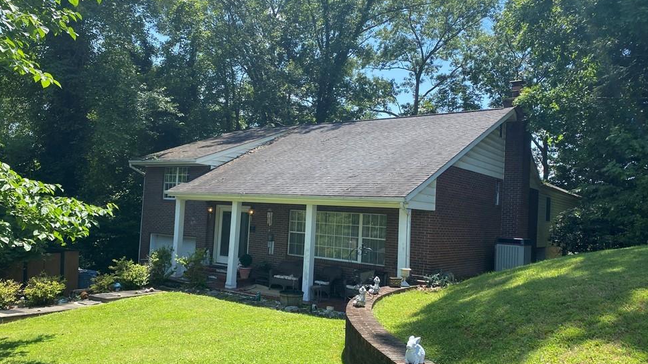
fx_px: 515
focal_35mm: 30
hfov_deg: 64.3
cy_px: 194
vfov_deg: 38.9
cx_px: 309
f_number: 1.8
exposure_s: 1/927
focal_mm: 4.25
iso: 32
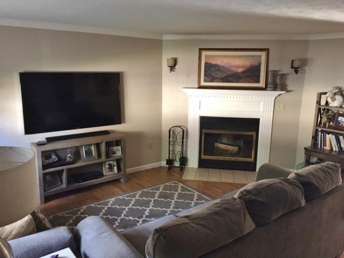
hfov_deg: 61.7
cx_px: 172
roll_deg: -1.3
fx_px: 288
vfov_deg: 48.2
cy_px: 129
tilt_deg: -12.8
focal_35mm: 29
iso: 200
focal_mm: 4.15
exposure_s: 1/15
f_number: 2.2
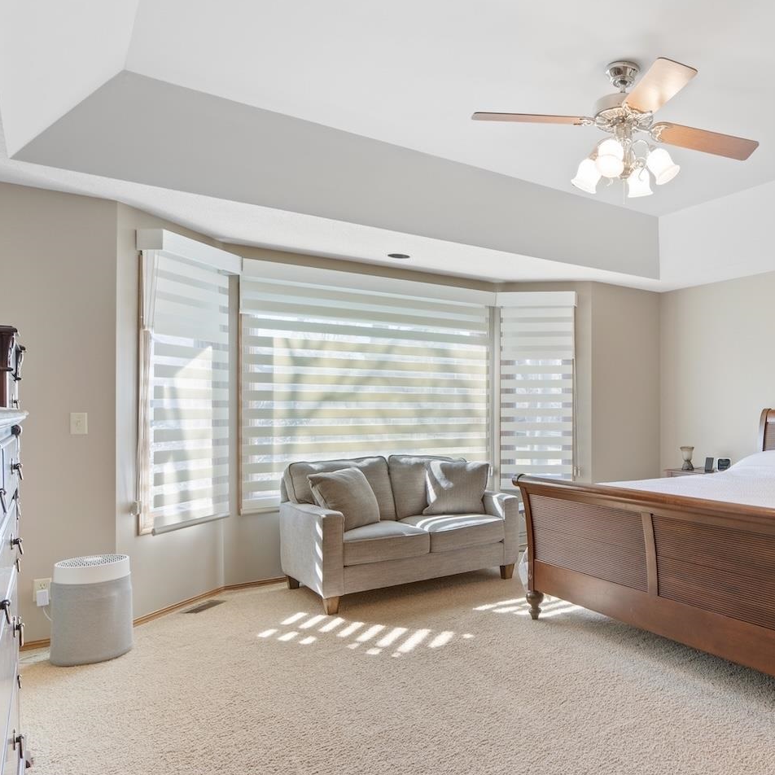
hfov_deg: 58.0
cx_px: 662
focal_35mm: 24
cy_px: 465
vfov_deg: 64.4
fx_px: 608
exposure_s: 1/3
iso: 400
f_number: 7.1
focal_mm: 14
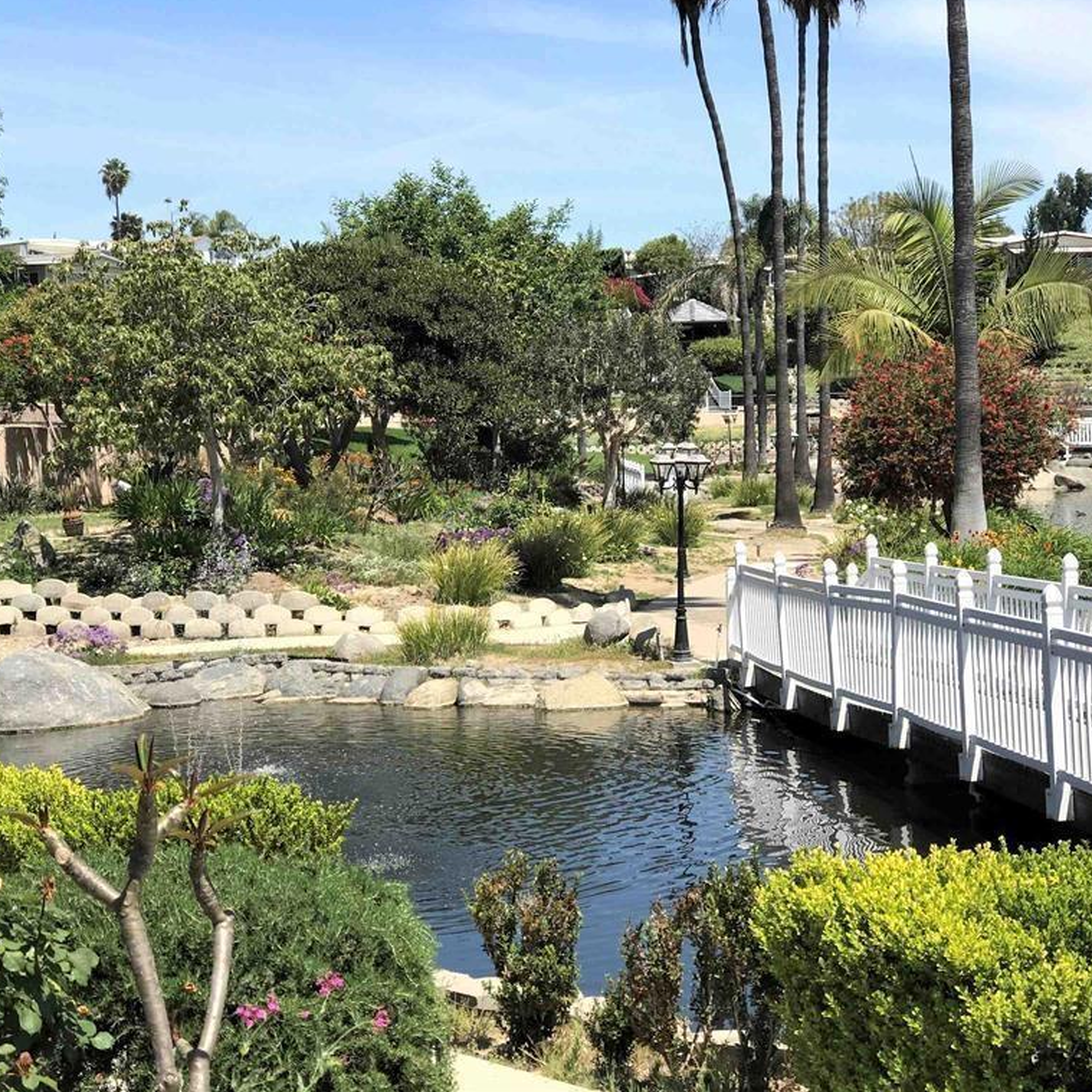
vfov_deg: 25.4
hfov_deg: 25.3
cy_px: 542
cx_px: 626
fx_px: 2427
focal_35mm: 68
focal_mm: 6.6
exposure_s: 1/977
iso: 20
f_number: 2.8
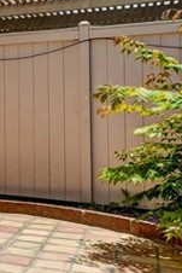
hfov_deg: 14.1
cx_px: -252
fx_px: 515
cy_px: 110
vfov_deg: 29.6
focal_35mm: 68
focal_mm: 10
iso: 400
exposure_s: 1/640
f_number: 9
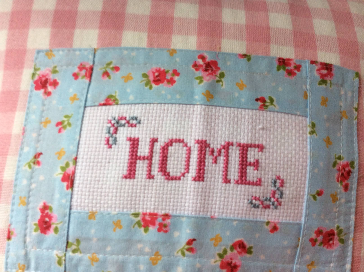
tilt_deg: -73.5
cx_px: 182
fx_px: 336
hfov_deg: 56.9
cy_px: 136
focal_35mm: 32
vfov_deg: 44.1
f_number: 2.4
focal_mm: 3.3
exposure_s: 1/25
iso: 50
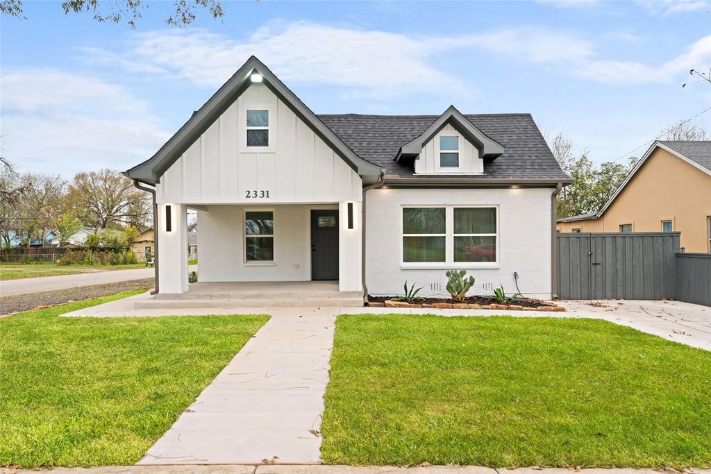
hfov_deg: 73.7
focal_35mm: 24
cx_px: 356
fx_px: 474
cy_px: 237
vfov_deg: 53.1
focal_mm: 24
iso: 400
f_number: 9
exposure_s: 1/40
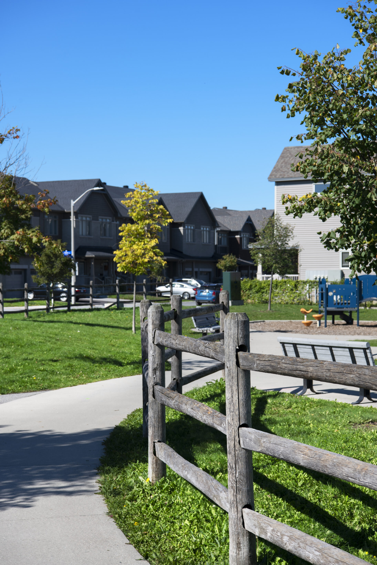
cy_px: 282
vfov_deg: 31.0
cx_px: 188
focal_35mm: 65
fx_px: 1021
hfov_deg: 20.9
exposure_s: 1/250
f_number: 9
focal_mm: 65
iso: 100
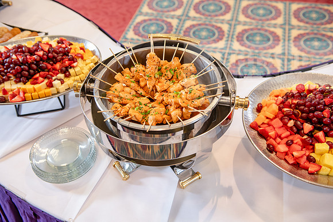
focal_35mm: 40
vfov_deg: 33.4
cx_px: 166
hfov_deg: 48.4
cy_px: 111
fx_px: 370
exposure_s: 1/80
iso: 500
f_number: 3.5
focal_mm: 40
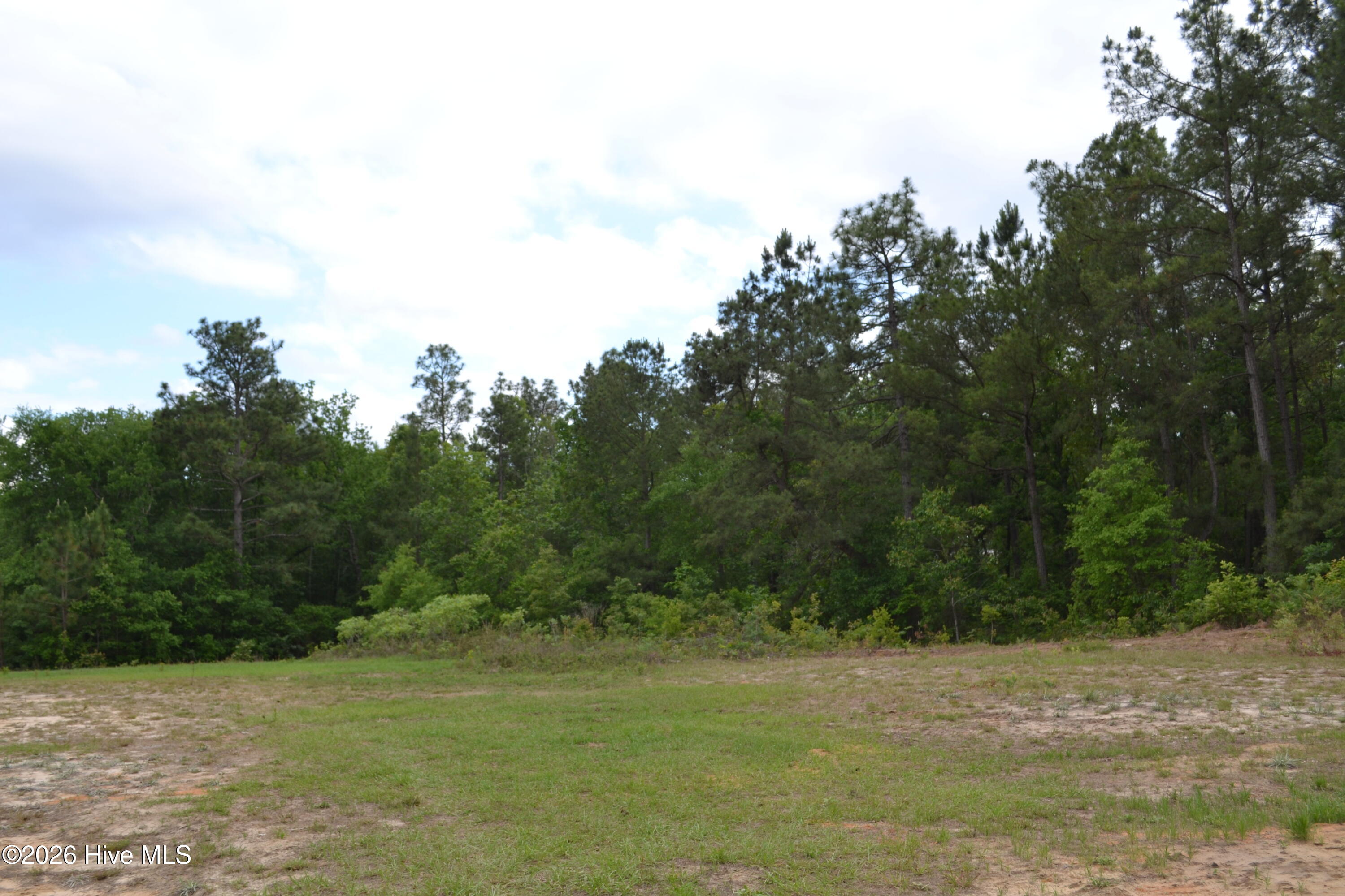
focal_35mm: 36
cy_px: 448
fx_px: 1345
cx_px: 672
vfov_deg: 36.9
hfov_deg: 53.1
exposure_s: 1/200
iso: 100
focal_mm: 24
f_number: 5.6
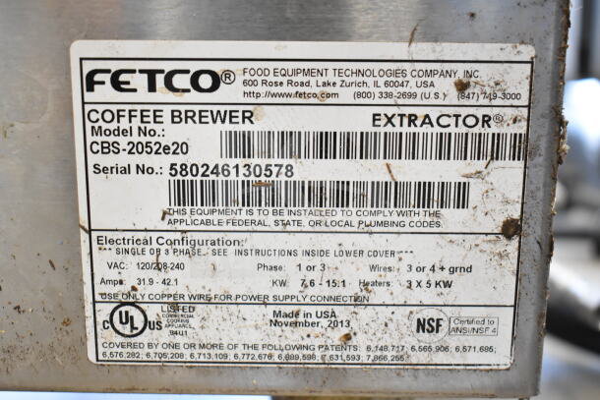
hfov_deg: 43.6
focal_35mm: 45
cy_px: 200
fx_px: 750
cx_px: 300
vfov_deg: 29.9
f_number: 4.2
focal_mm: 30
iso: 3200
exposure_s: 1/50
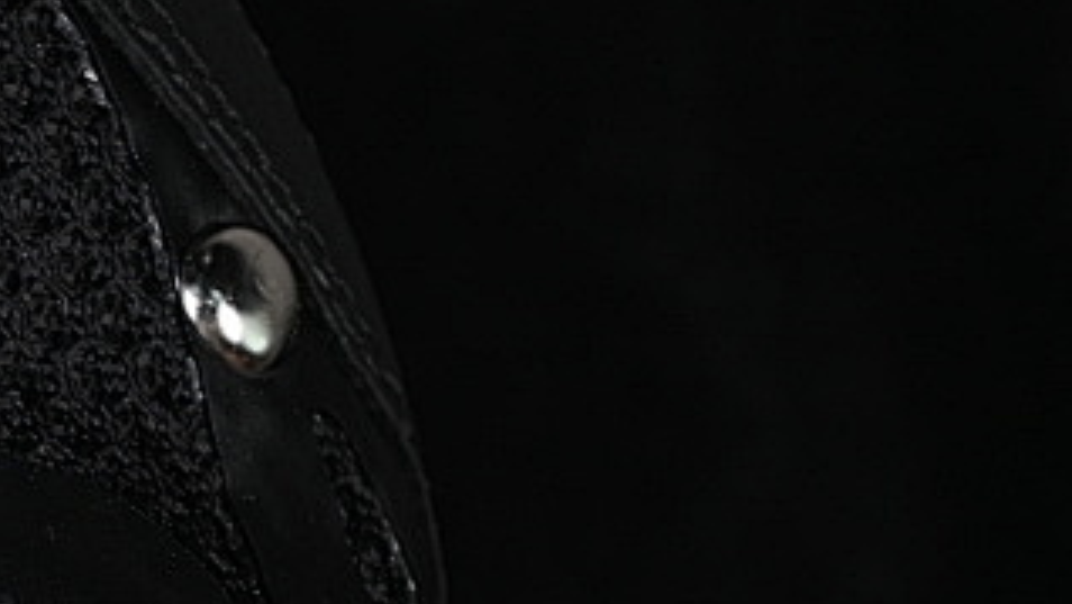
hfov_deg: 8.0
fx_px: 7591
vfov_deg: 4.5
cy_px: 631
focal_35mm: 267
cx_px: -371
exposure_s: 1/50
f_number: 6.3
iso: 160
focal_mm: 50
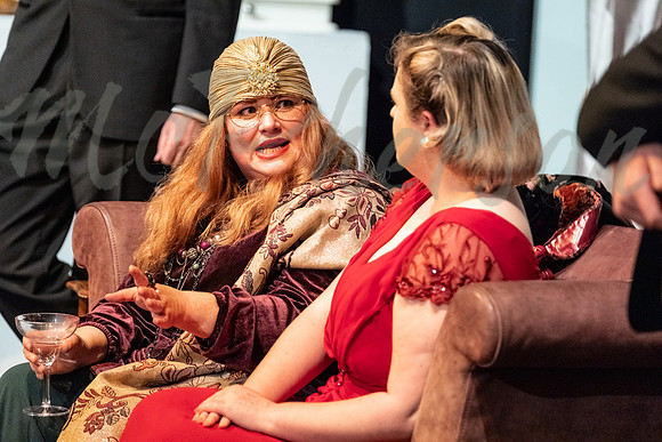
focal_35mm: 186
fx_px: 3421
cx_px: 331
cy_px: 221
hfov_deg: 11.1
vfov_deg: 7.4
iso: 2500
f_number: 2.8
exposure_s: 1/250
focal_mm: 124.3
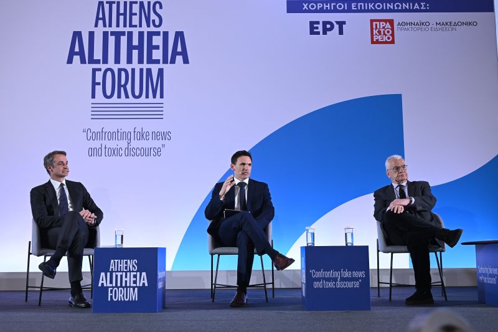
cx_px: 249
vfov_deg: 31.9
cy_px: 166
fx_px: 581
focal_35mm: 42
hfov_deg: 46.4
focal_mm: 42
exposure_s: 1/250
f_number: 4.5
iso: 1800
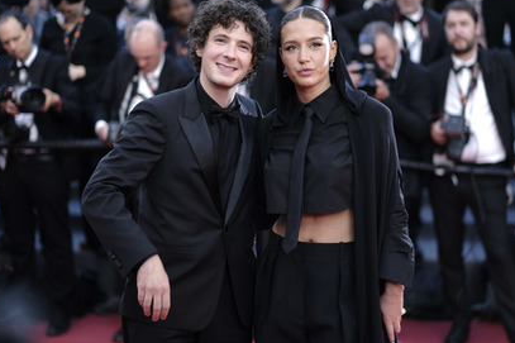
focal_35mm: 93
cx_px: 270
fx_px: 1330
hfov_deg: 21.9
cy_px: 171
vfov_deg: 14.7
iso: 100
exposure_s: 1/250
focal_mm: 56
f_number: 1.2
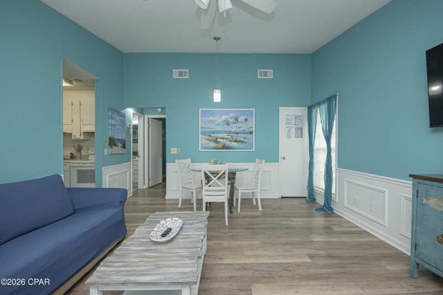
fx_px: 184
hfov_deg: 100.4
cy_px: 148
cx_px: 222
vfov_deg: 77.2
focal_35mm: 15
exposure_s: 1/25
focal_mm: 10
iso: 400
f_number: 8
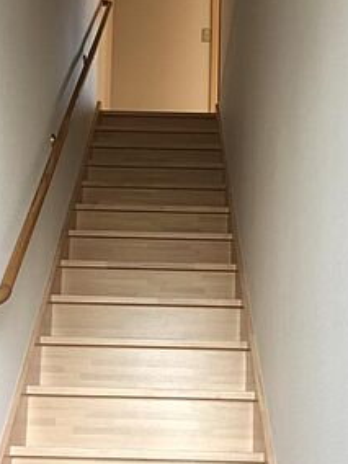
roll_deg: -1.4
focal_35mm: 49
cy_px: 382
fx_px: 657
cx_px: 154
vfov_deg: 37.3
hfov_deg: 29.7
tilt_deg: +7.1
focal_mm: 4.15
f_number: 2.2
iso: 32
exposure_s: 1/40
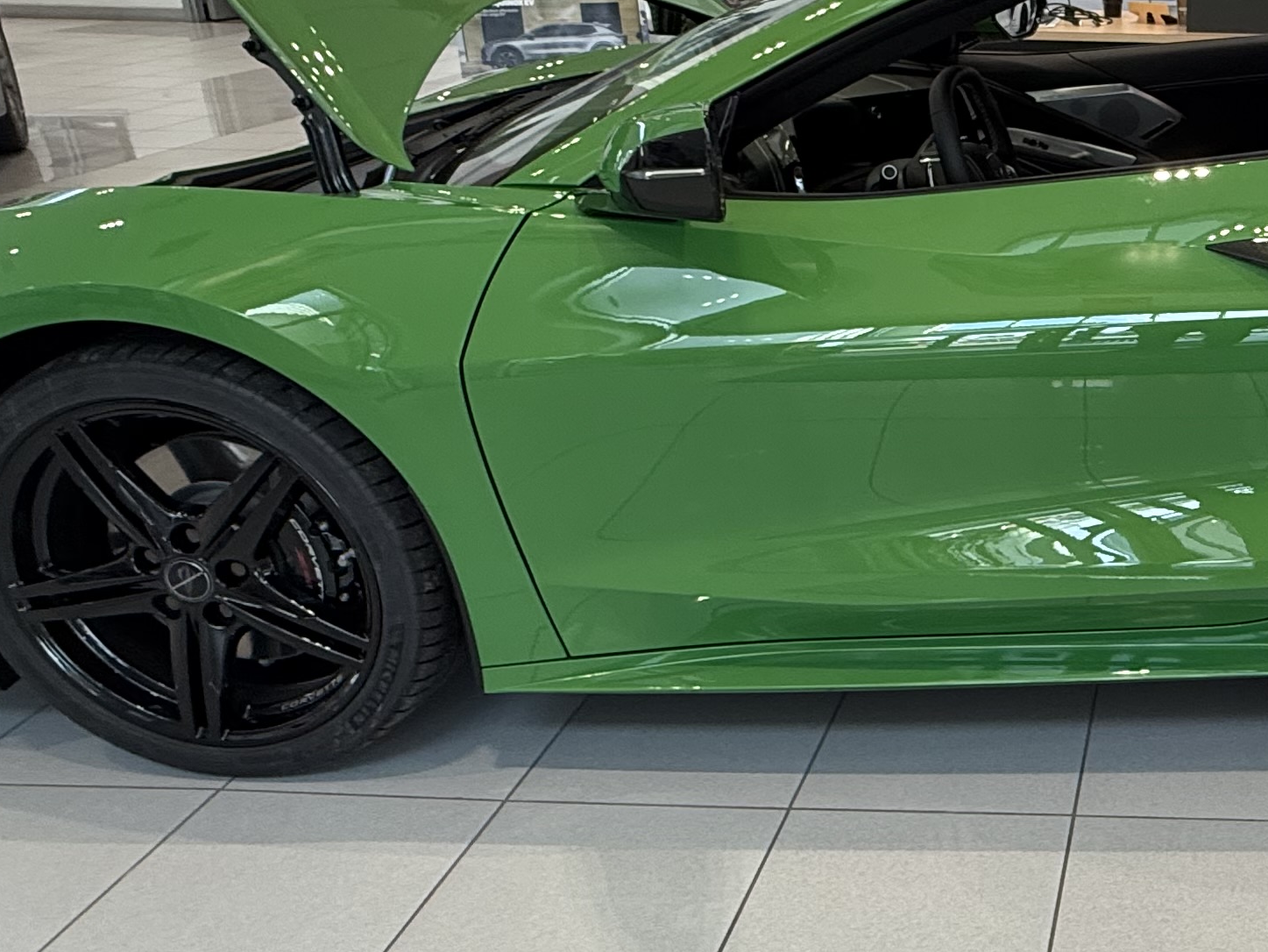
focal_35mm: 39
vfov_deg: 36.7
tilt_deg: -19.1
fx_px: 1429
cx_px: 1236
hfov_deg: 42.1
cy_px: 386
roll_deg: -1.2
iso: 160
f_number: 2.2
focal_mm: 2.22
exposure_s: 1/120
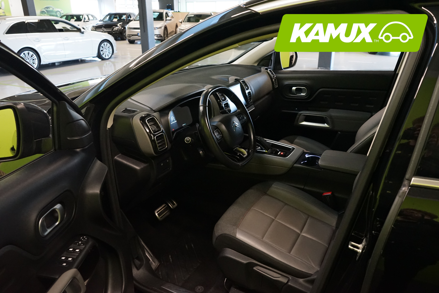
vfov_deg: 46.4
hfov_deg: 65.5
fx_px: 341
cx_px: 220
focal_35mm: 28
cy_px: 146
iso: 5000
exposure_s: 1/30
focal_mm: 28
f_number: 7.1
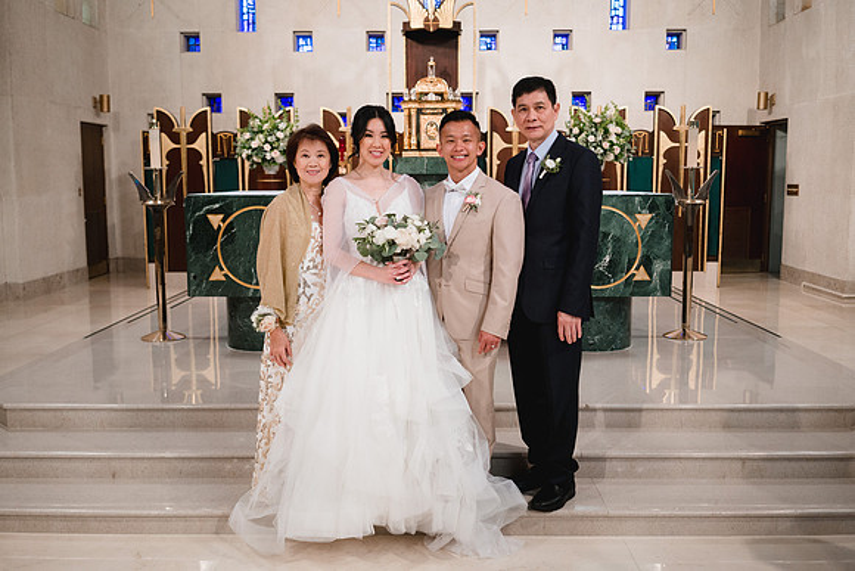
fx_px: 847
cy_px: 286
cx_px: 428
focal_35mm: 36
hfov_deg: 53.6
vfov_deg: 37.2
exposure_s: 1/200
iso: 1000
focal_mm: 35
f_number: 3.2
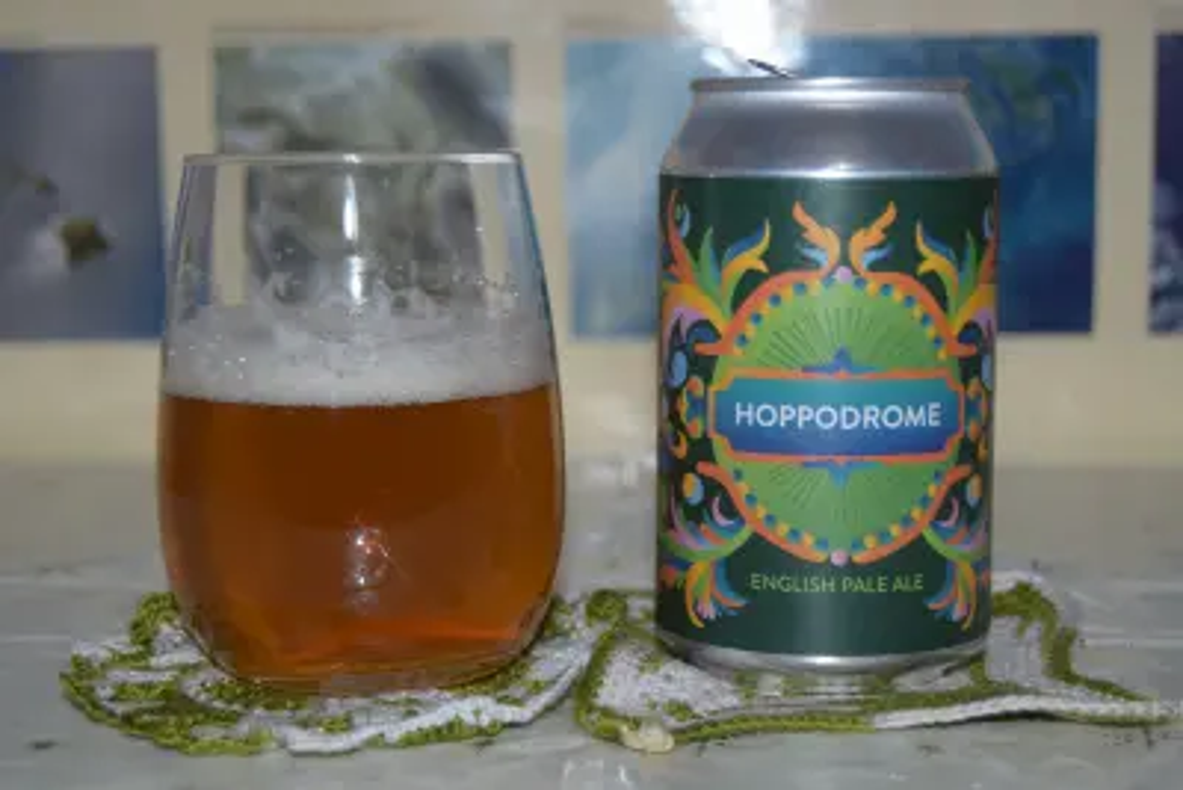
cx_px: 592
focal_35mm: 72
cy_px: 395
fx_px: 2367
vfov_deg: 18.9
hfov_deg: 28.1
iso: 400
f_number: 5.3
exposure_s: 1/60
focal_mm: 48
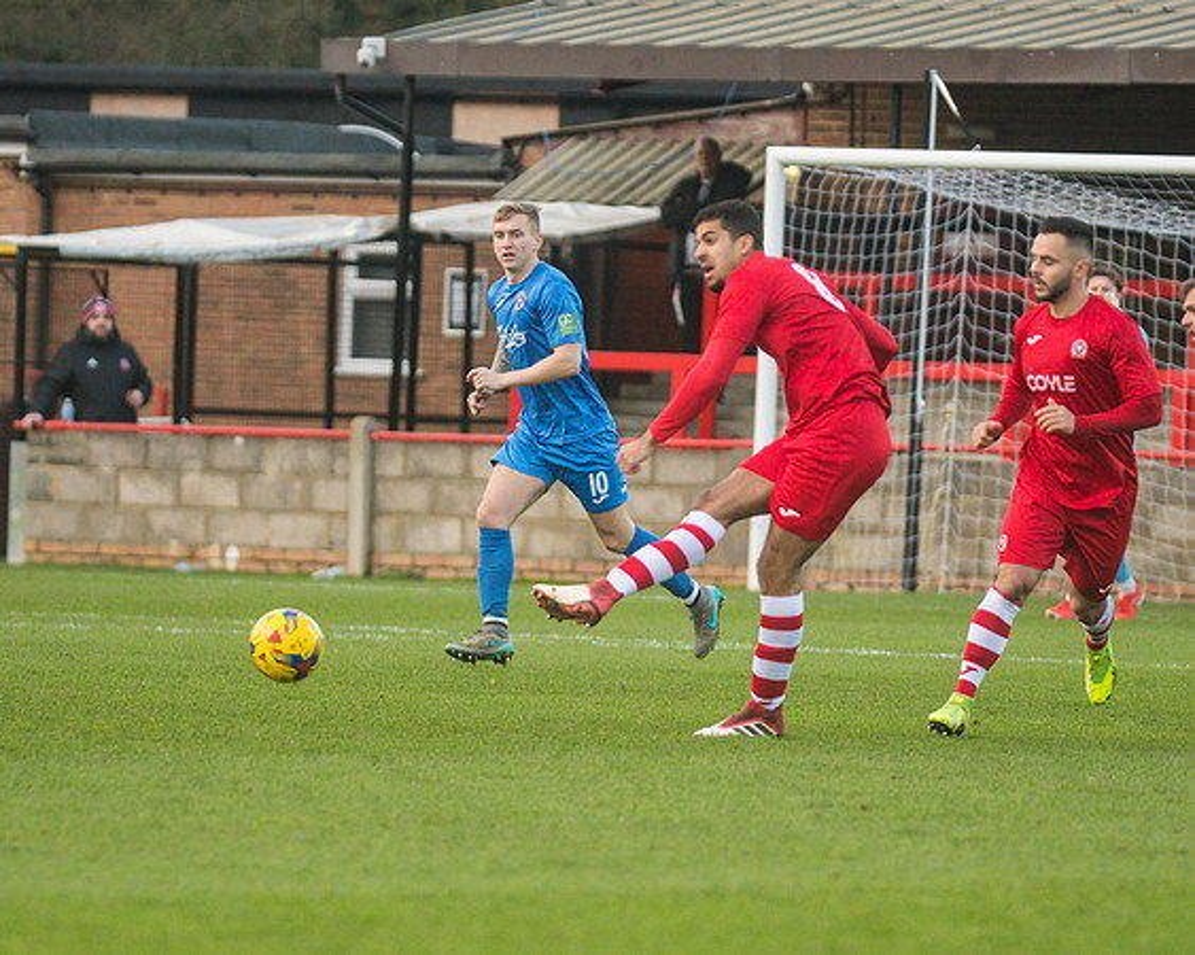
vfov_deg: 4.3
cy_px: 447
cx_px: 598
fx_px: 12627
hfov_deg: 5.4
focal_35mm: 357
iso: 2000
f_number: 2.8
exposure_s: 1/2000
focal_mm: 195
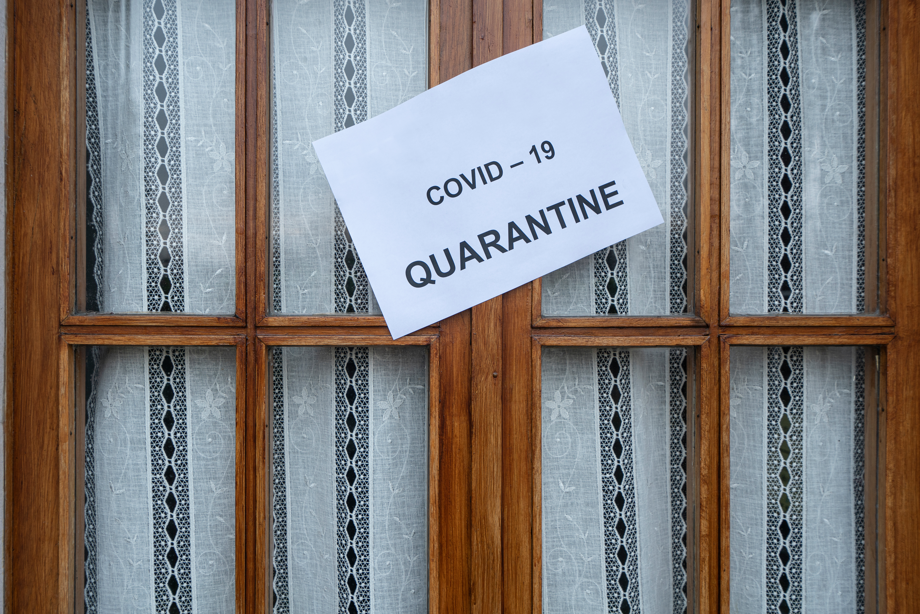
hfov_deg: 54.4
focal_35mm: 35
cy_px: 307
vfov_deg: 37.9
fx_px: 895
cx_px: 460
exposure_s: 1/40
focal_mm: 35
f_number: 6.3
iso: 200
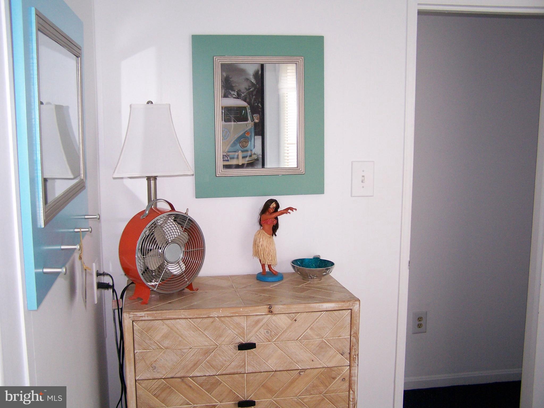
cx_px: 272
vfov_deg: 37.7
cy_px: 204
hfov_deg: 49.0
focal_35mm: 38
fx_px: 597
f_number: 2.8
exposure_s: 1/60
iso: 140
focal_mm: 6.3
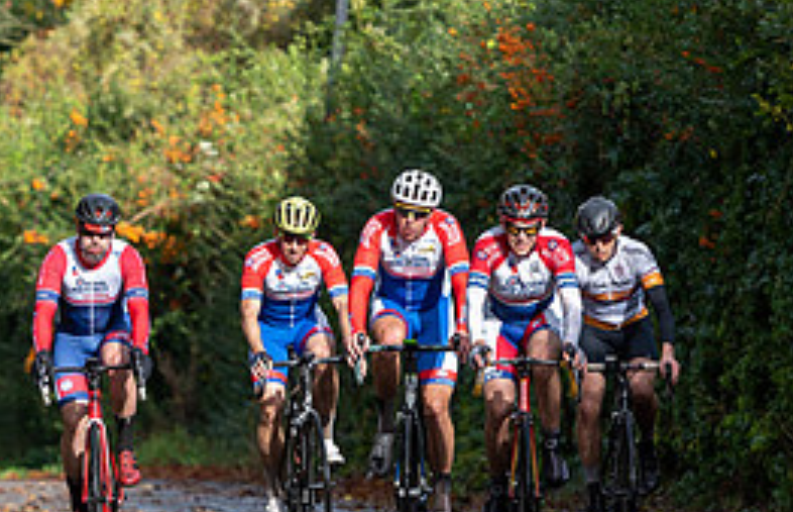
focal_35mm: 429
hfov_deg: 4.8
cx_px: 68
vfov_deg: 3.1
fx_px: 9356
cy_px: 321
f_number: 4
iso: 200
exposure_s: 1/800
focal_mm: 170
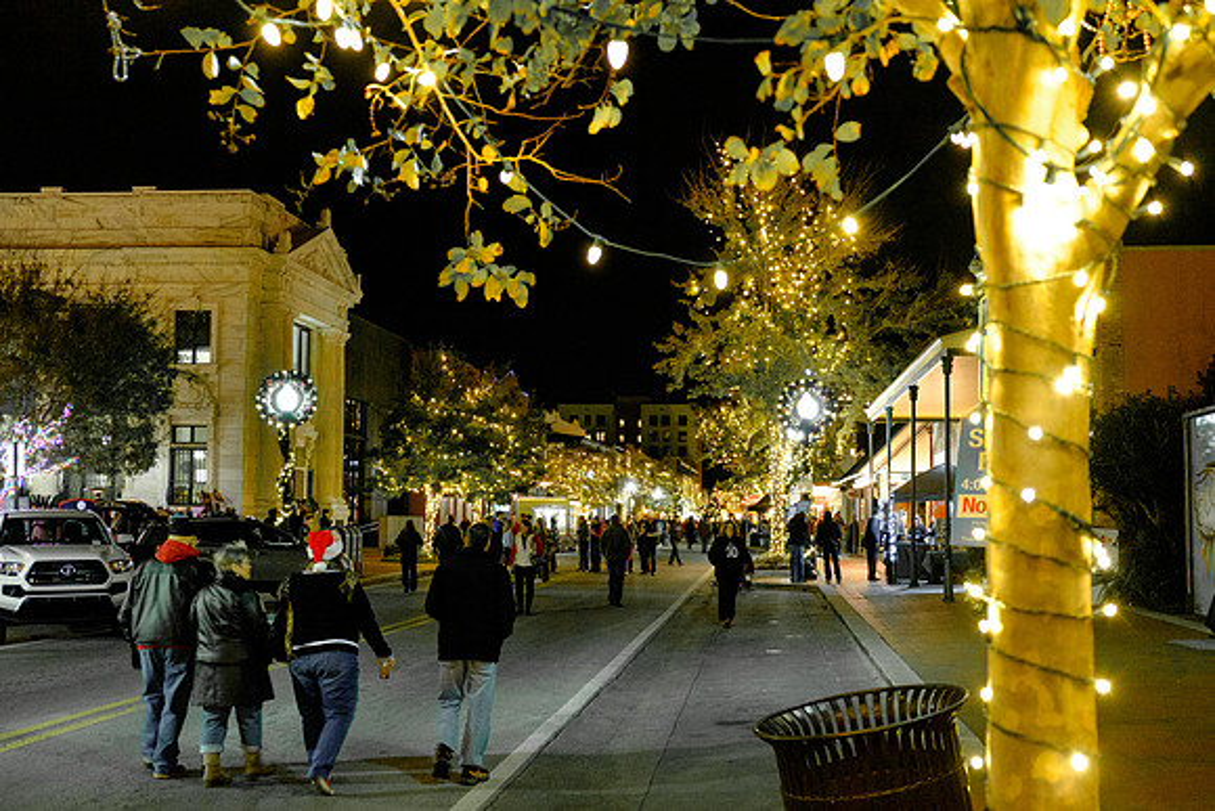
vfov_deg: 31.2
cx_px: 608
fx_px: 1452
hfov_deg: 45.4
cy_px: 406
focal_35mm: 43
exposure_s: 1/30
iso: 3200
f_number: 3.2
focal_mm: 28.9
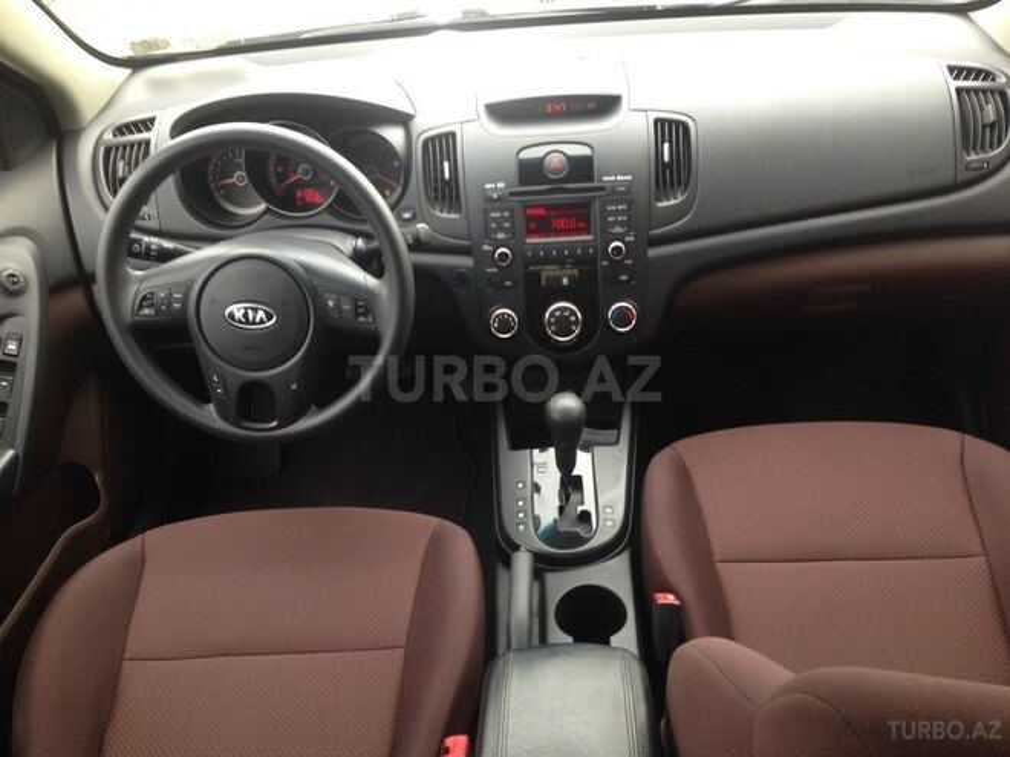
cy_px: 378
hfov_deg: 55.4
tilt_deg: -35.0
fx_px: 963
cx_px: 505
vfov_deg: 42.9
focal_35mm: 33
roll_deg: +2.5
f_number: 2.4
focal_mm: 4.12
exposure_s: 1/60
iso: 64
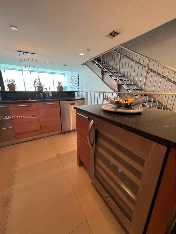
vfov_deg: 106.2
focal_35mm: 13
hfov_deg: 89.9
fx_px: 88
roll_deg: -0.4
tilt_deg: -15.6
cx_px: 88
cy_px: 117
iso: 160
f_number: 1.8
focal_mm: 1.57
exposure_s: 1/60
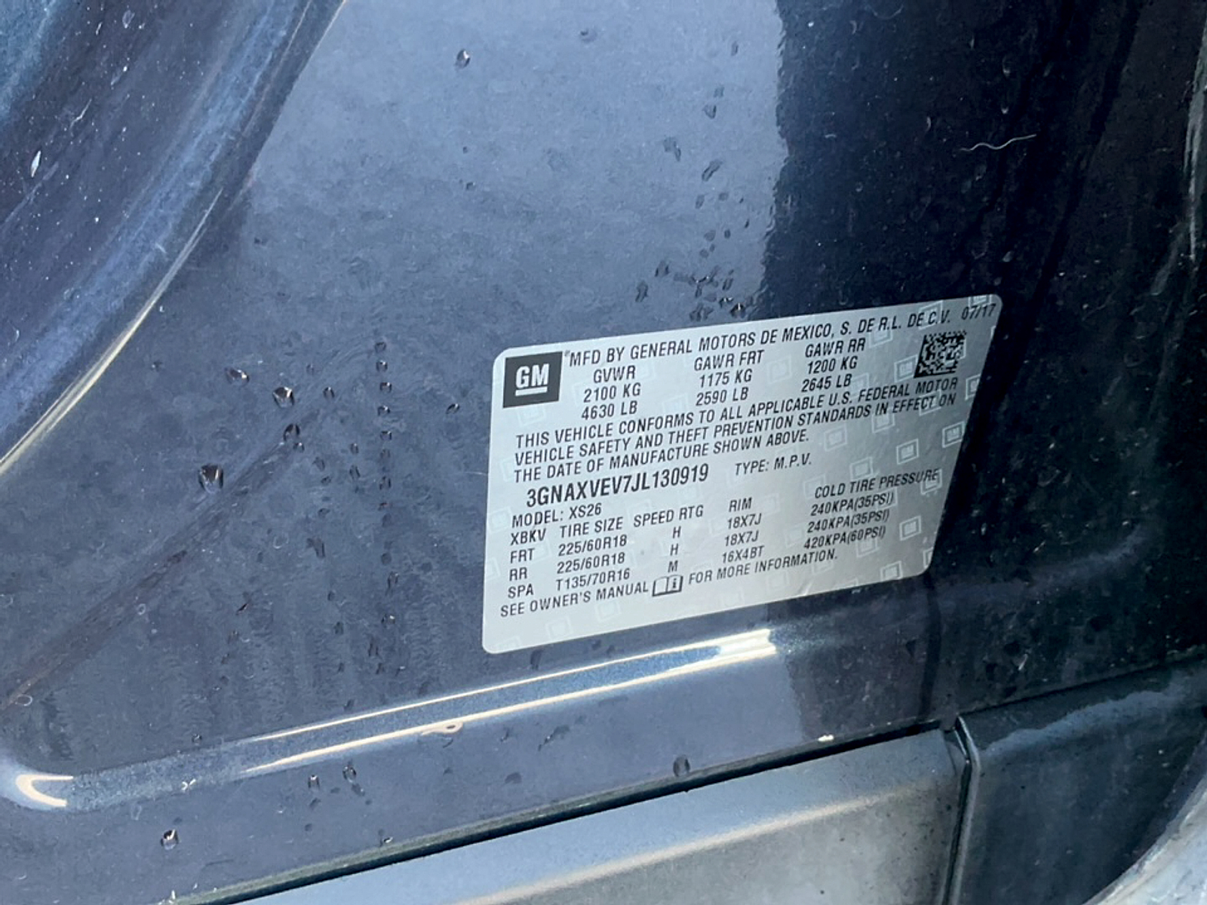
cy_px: 452
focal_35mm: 30
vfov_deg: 46.8
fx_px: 1046
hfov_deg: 60.0
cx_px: 604
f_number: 1.8
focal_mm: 3
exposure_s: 1/60
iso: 125
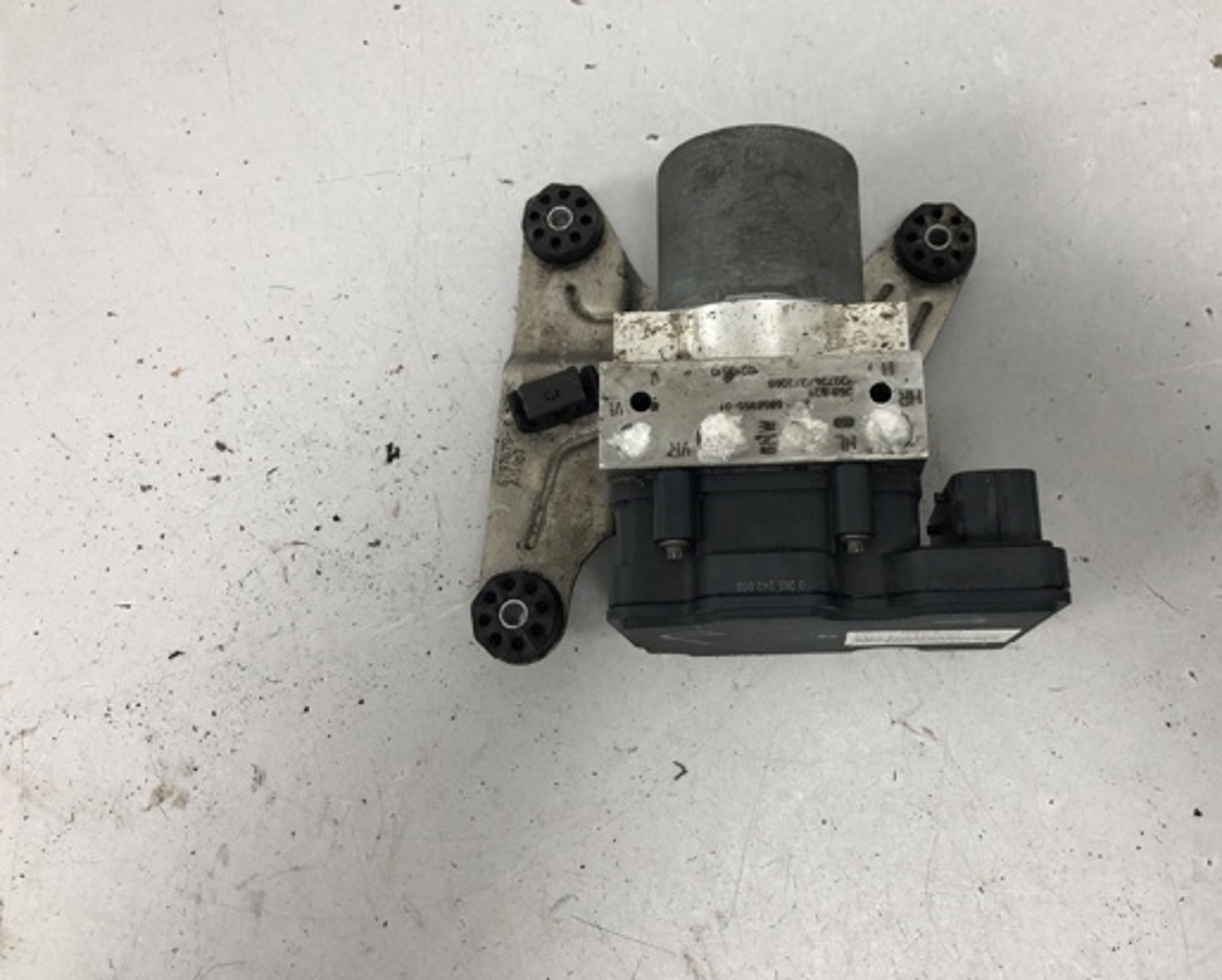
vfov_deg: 43.3
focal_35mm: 34
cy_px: 426
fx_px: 1231
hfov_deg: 52.4
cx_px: 735
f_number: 1.8
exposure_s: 1/25
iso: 32
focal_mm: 4
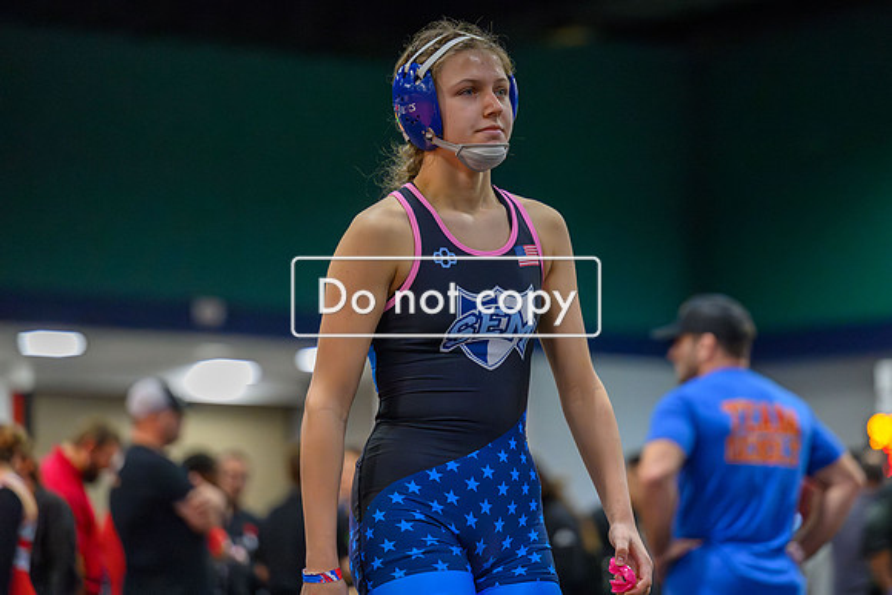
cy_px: 269
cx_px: 481
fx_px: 3528
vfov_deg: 9.6
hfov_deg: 14.4
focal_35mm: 142
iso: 18000
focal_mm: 130
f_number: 2.8
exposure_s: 1/800
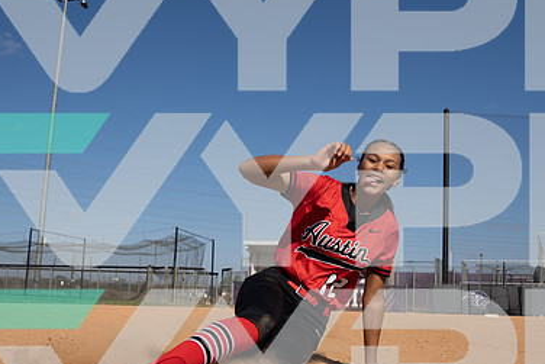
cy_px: 213
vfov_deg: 33.4
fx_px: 606
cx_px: 294
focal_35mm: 40
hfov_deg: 48.4
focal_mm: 24
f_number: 3.2
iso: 125
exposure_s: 1/3200
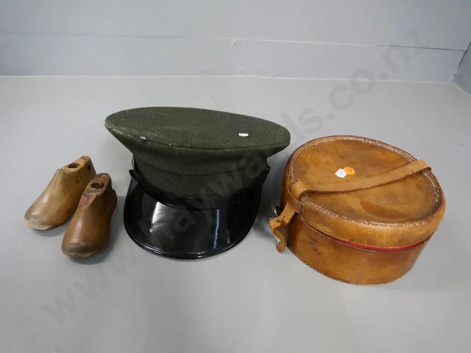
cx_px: 236
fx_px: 327
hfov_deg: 71.6
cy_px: 176
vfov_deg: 56.8
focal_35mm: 24
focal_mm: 12
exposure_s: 1/80
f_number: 4.5
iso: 3200
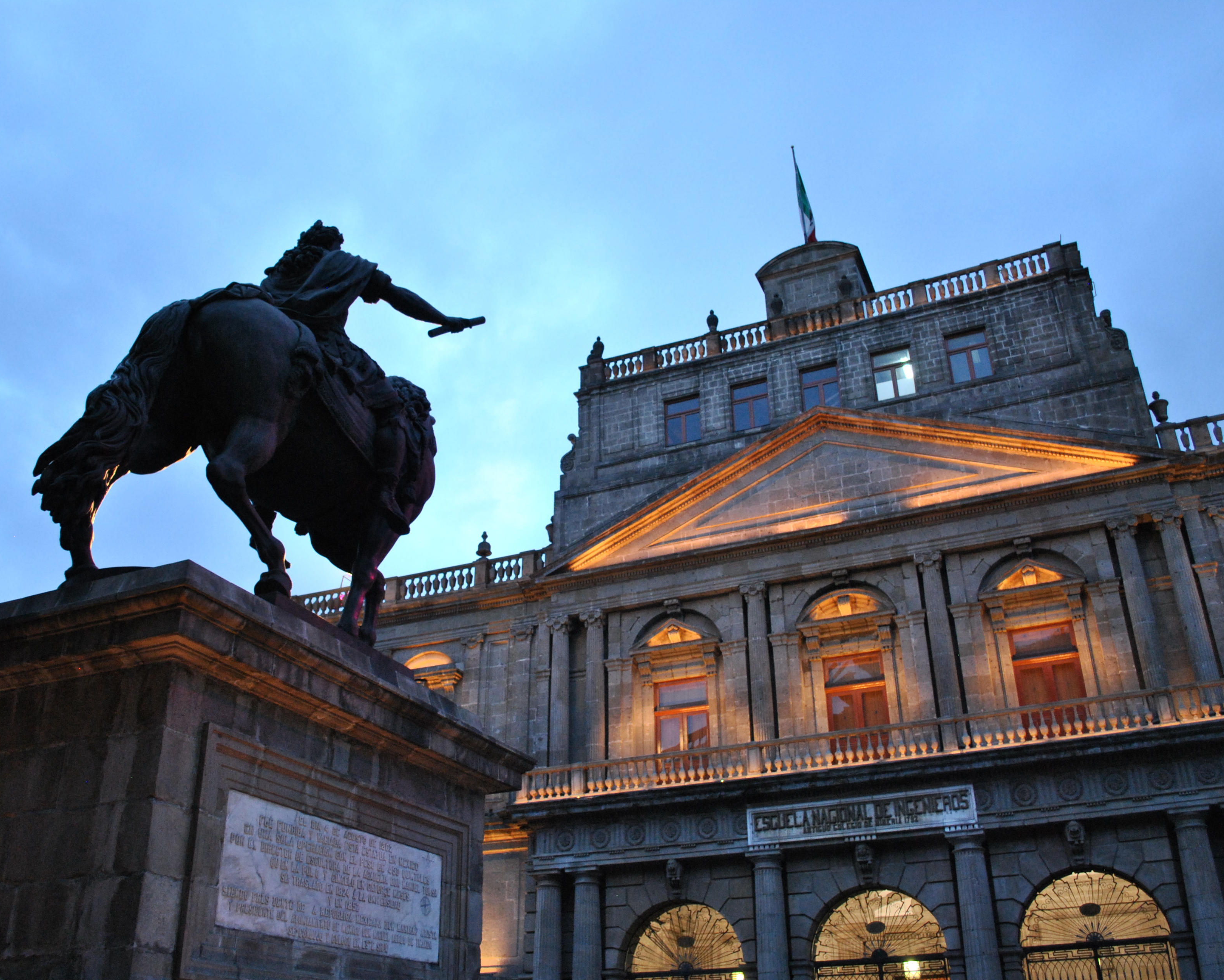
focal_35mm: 31
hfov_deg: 57.2
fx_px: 1123
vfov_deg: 47.1
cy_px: 500
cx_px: 594
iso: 640
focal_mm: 18
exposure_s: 1/30
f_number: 3.5
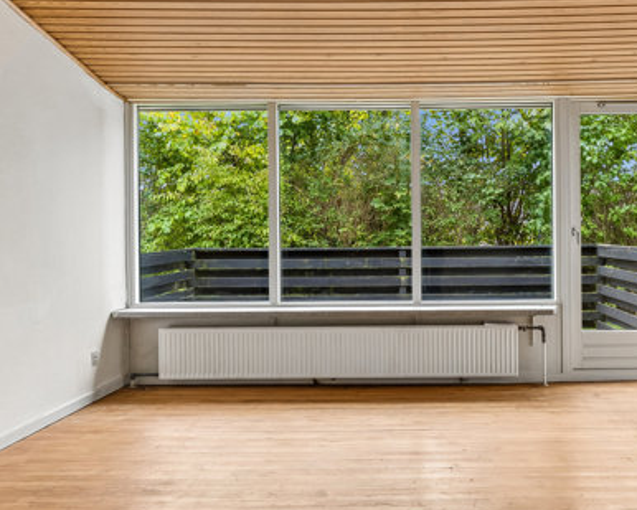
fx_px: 660
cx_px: 409
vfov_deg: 42.2
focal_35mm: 35
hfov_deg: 50.8
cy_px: 245
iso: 200
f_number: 8
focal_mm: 12
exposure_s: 1/8
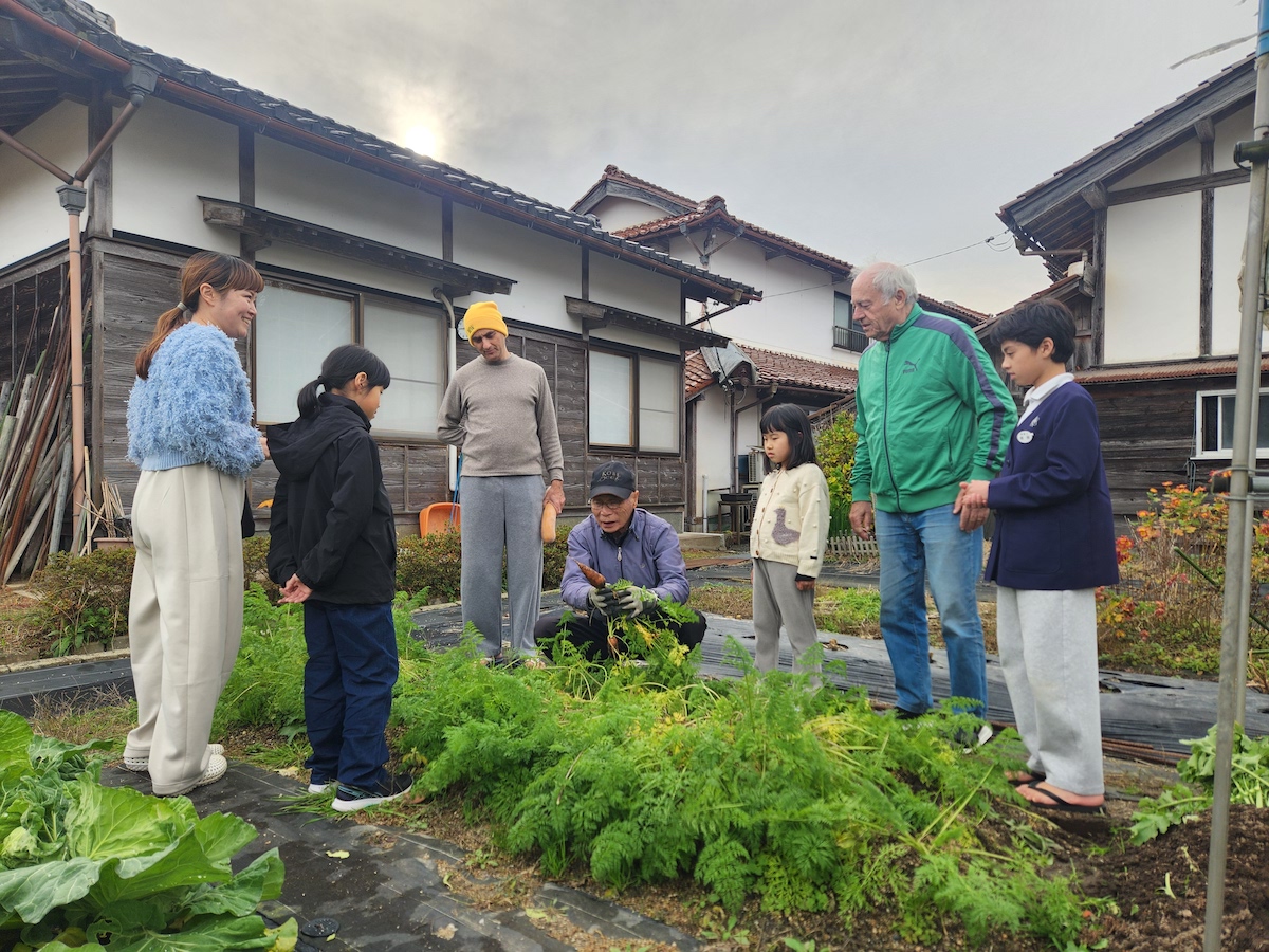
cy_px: 476
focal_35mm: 23
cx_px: 634
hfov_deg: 73.9
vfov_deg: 58.9
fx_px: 843
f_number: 1.8
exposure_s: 1/329
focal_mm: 5.4
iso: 20
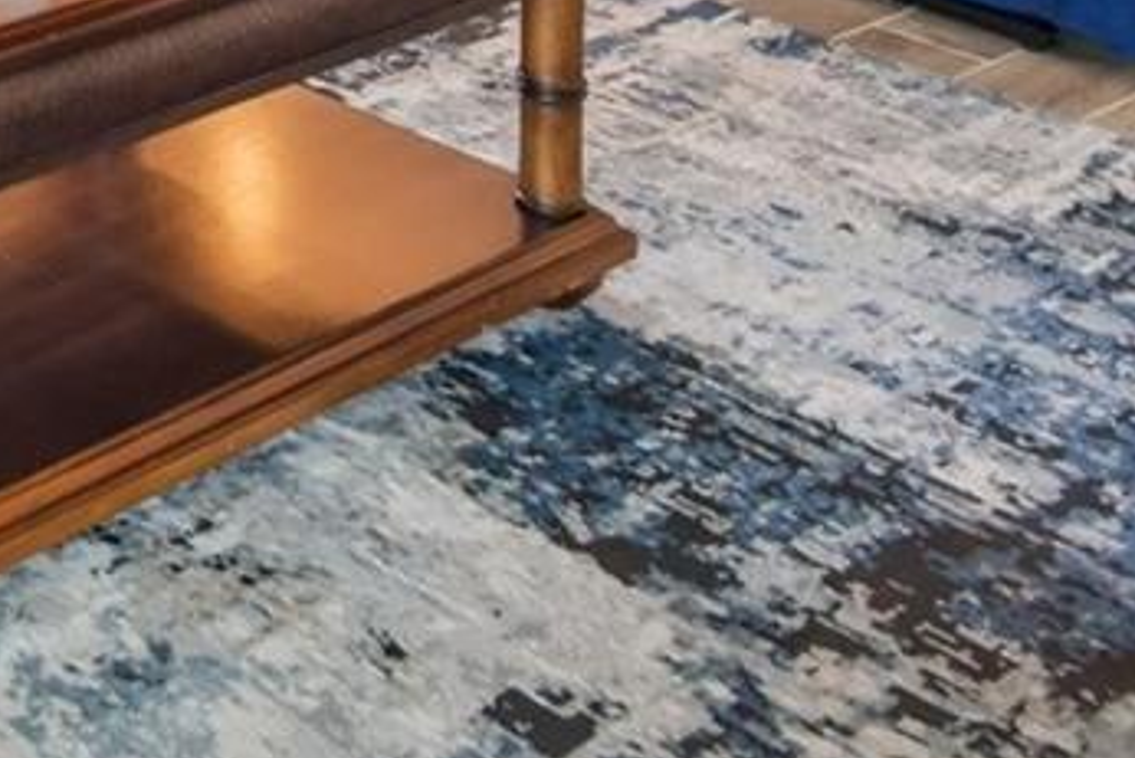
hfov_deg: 21.9
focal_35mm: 74
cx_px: -646
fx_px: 2334
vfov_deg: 14.3
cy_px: -906
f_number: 8
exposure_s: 1/25
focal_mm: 16
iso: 400
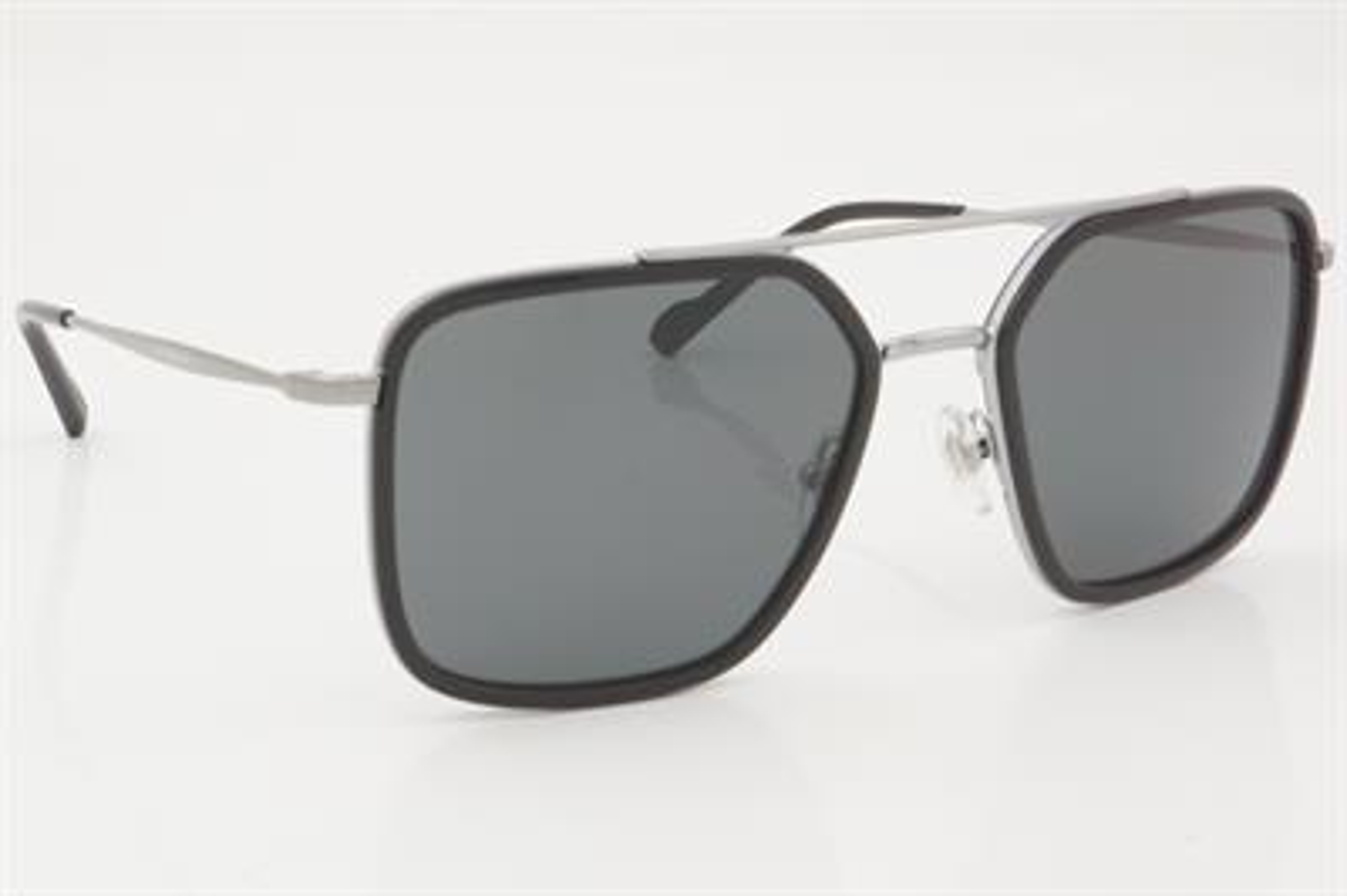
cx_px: 674
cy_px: 448
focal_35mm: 75
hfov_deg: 27.0
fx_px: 2804
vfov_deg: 18.2
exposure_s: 1/2
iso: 100
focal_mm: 50
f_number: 32
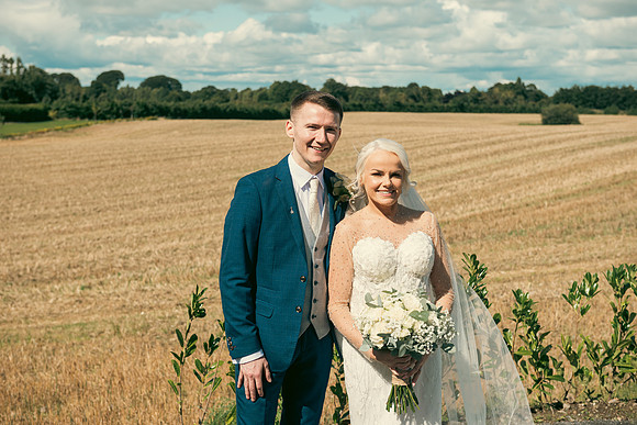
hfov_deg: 36.2
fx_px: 973
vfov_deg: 24.6
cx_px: 318
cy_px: 212
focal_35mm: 55
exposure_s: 1/800
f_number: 5.6
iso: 100
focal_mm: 55
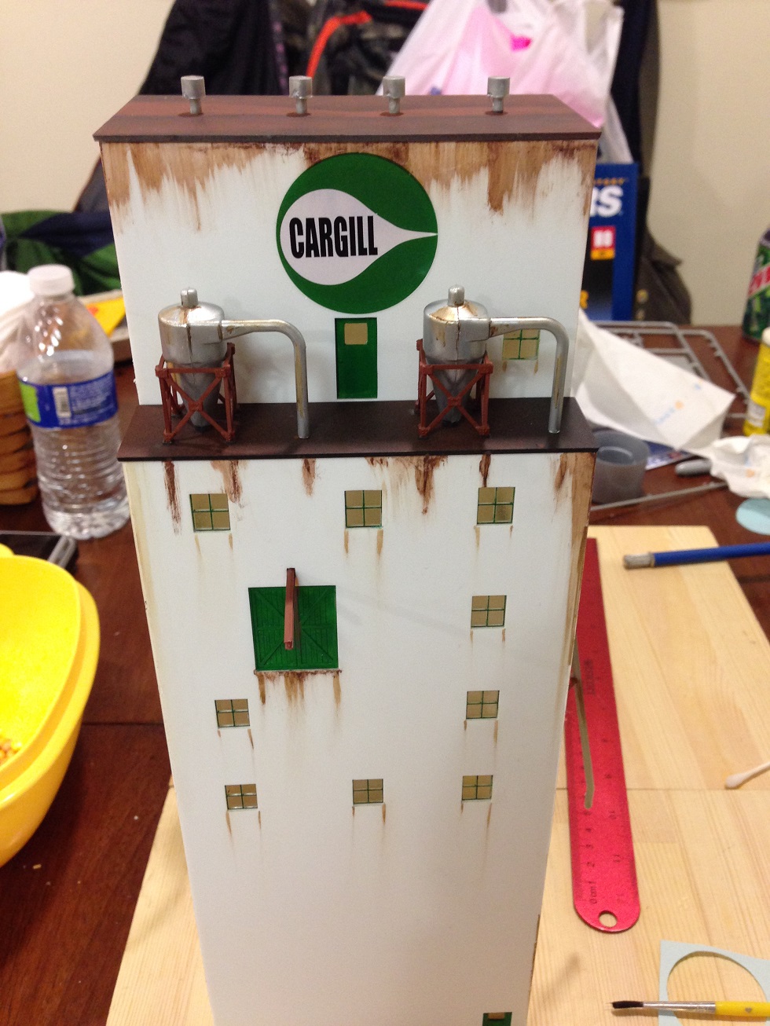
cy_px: 513
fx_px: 978
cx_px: 385
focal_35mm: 33
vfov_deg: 55.3
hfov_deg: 43.0
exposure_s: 1/20
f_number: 2.4
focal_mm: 4.12
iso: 160
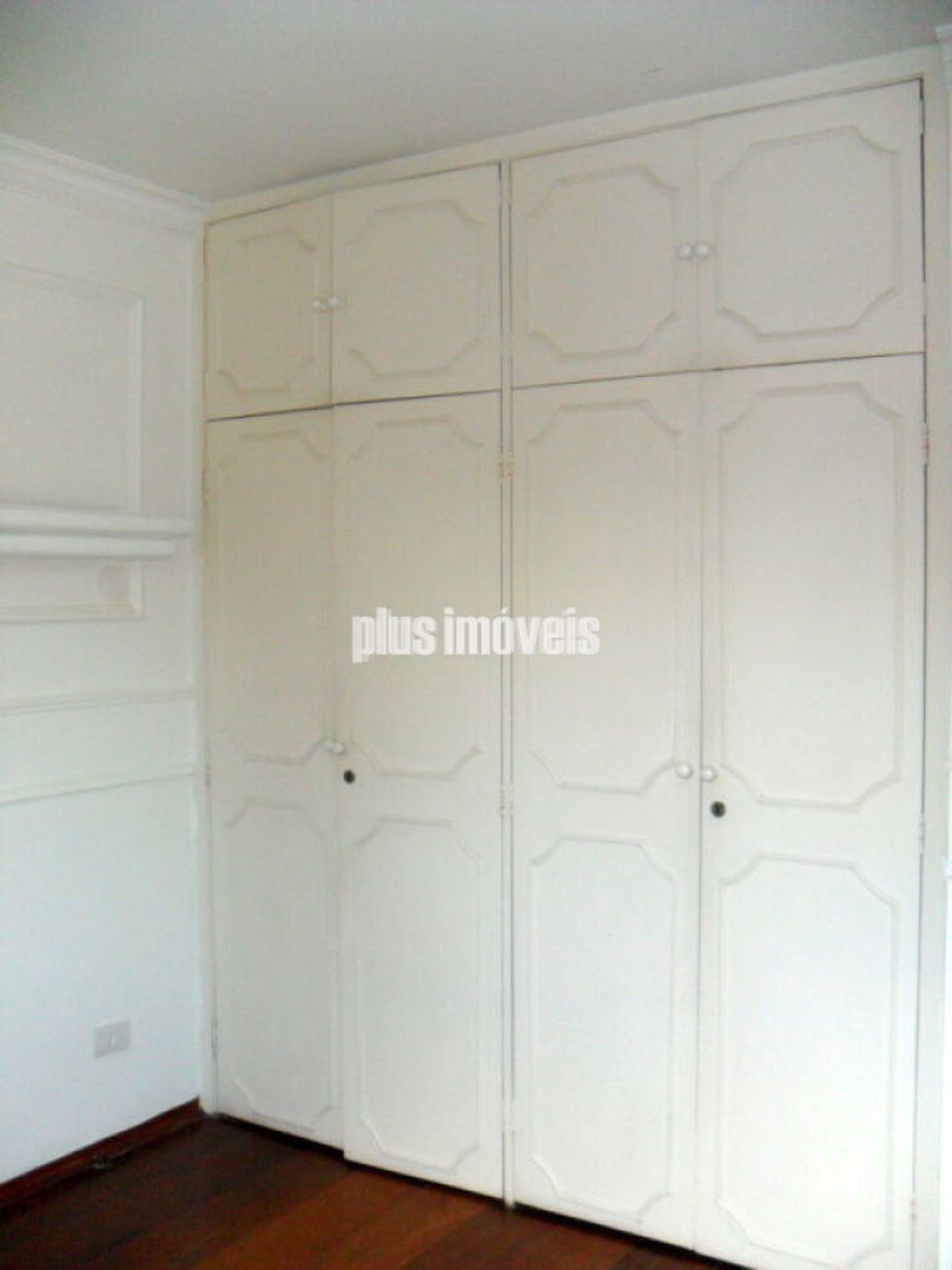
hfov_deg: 40.7
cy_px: 635
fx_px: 1283
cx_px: 476
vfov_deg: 52.6
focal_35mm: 35
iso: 200
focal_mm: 6.3
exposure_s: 1/45
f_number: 3
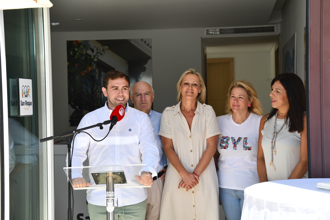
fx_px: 660
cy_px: 110
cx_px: 165
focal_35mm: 72
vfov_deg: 18.9
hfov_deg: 28.1
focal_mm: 48
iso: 200
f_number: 7.1
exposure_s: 1/250
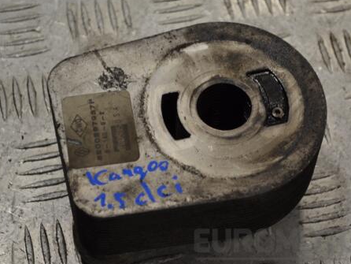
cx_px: 179
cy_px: 136
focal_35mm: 107
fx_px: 1082
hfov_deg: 18.4
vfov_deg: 13.9
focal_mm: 55
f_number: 5.6
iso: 100
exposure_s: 1/40
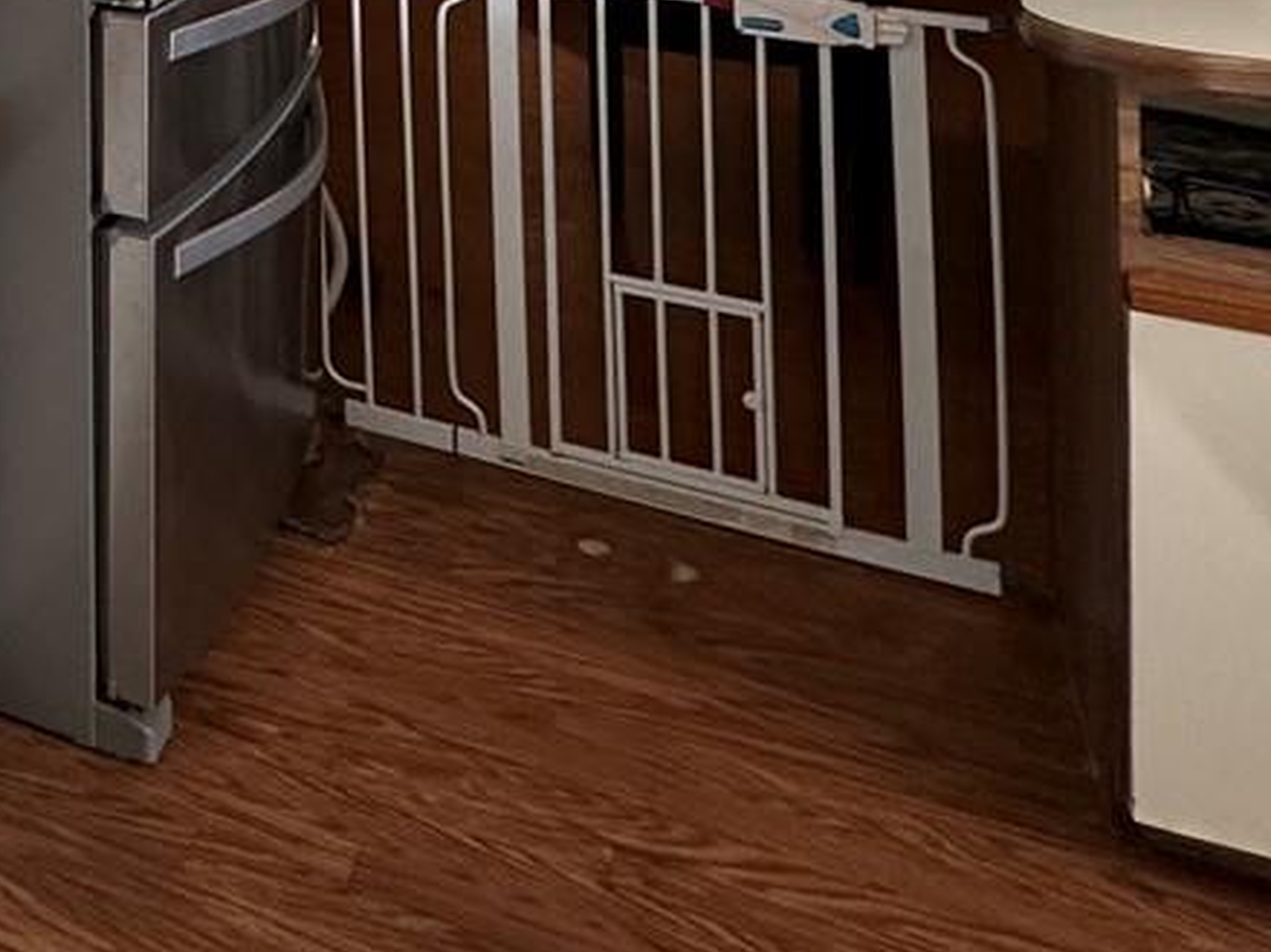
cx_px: -486
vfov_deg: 23.0
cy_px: -480
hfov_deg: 28.6
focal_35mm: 51
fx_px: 1872
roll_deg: +1.1
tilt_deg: -0.7
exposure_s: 1/60
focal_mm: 2.22
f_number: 2.2
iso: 160
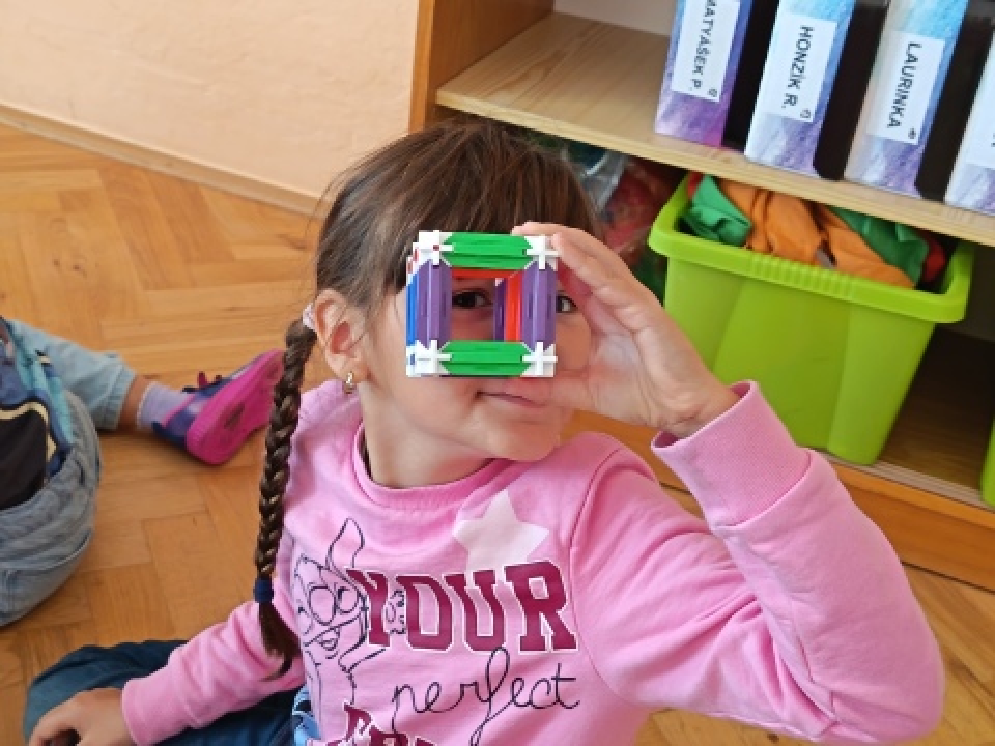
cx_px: 498
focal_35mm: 48
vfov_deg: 30.3
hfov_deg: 39.7
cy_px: 373
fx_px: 1380
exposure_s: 1/33.3
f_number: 1.75
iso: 850
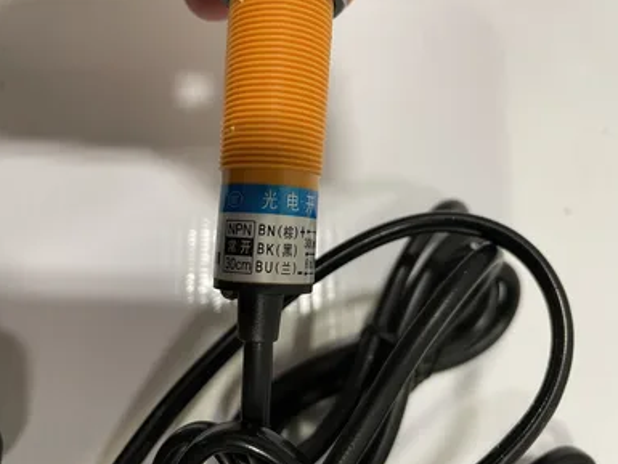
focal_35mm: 27
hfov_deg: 65.3
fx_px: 482
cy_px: 226
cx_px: 310
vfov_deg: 51.4
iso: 125
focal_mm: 4.2
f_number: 1.6
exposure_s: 1/60
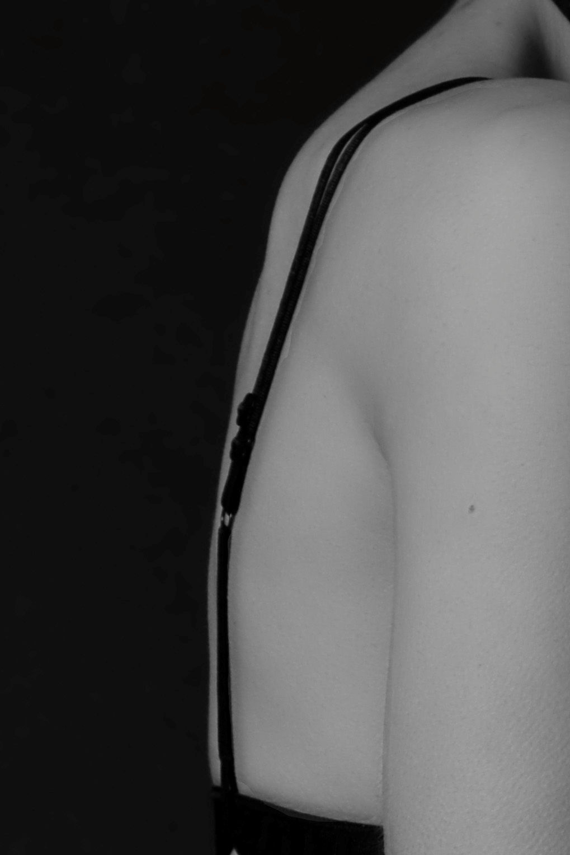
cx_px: 886
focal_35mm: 376
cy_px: 1062
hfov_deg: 3.6
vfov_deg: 5.5
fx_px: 8923
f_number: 6.3
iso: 125
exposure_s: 1/100
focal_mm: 78
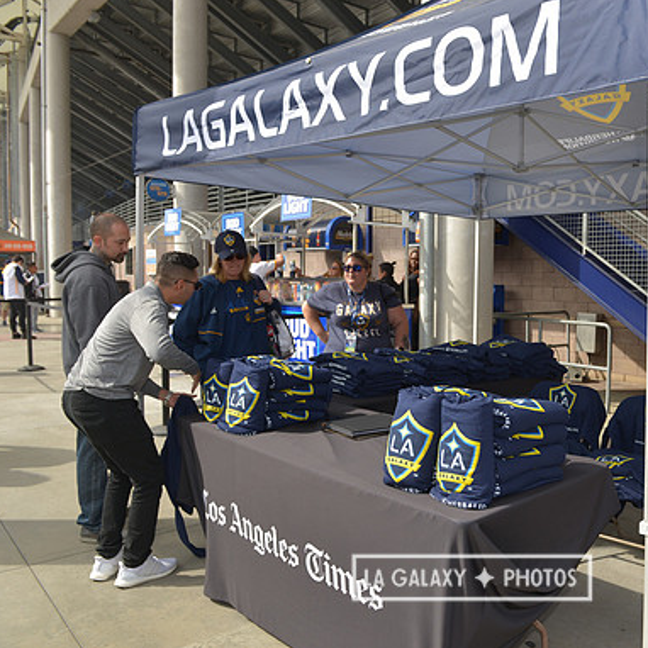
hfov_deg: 50.7
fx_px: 657
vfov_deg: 52.5
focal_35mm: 31
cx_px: 472
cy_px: 323
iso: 200
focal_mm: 24
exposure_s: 1/640
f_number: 5.6
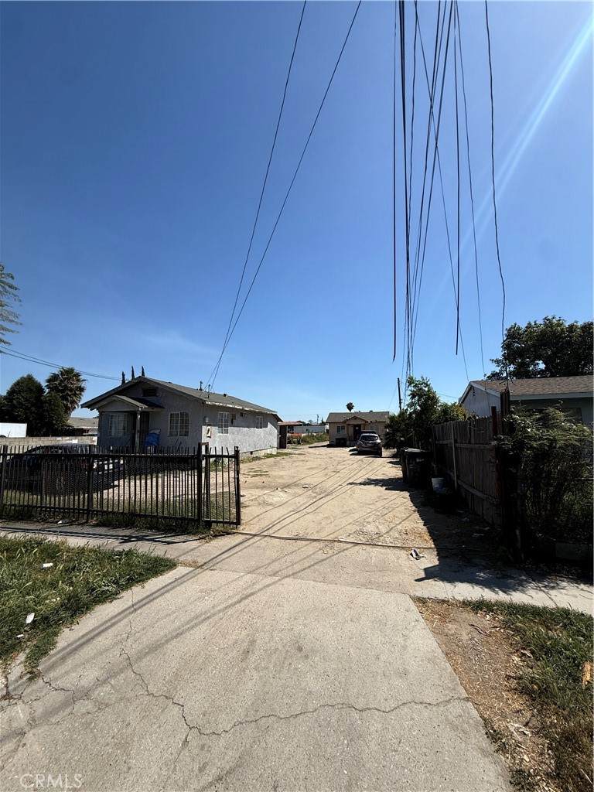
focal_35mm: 14
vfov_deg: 102.1
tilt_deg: +9.2
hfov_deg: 85.7
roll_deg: -0.2
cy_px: 396
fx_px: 320
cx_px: 297
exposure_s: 1/3460
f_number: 2.2
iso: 50
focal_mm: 2.22
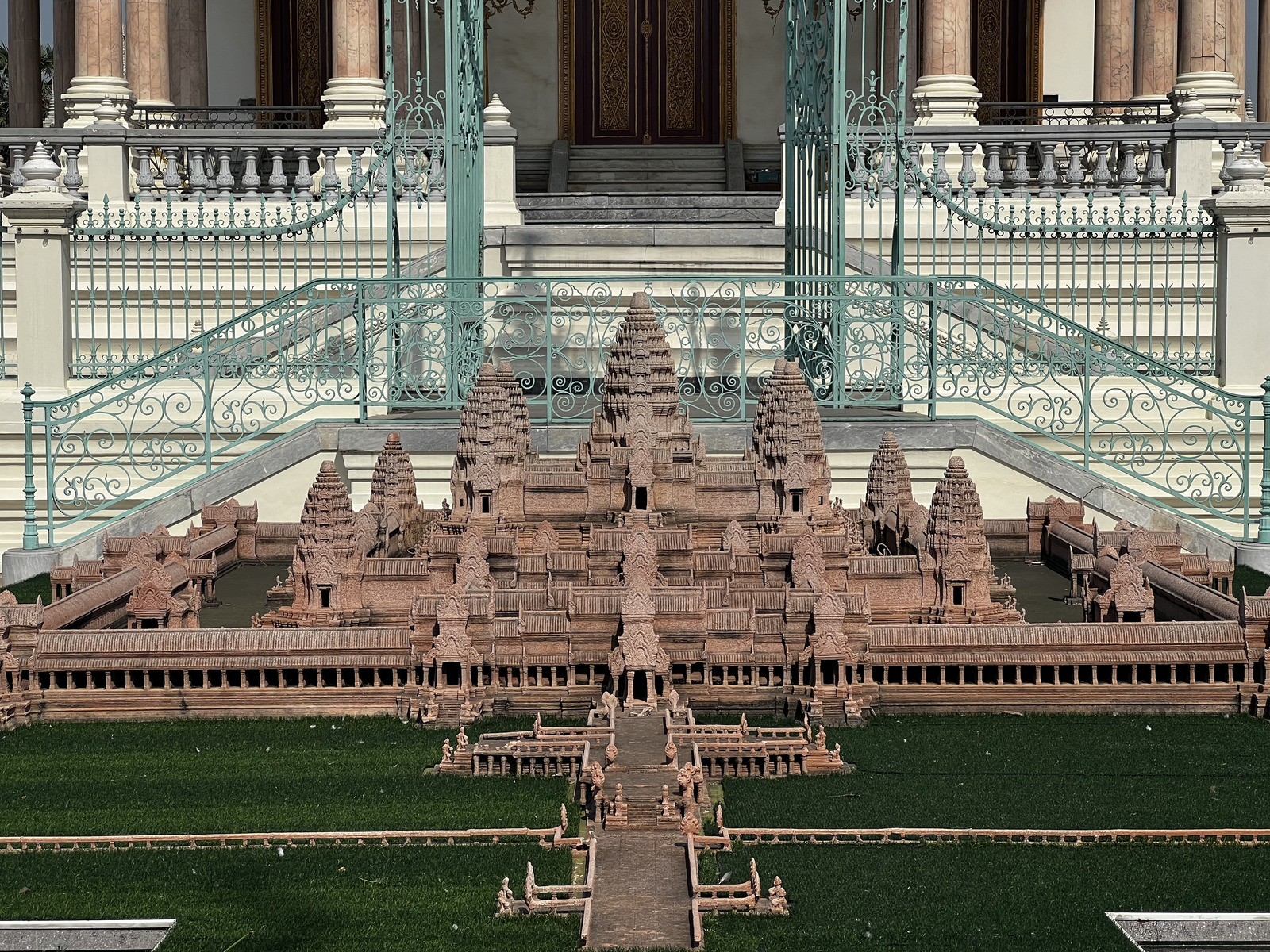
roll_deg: +0.6
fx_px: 2825
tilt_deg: -1.7
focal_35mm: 77
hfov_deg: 25.3
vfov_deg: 19.1
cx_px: 635
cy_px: 476
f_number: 2.8
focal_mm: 9
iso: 32
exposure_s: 1/1393
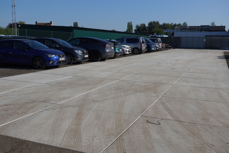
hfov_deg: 49.5
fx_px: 248
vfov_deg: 34.2
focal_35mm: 39
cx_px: 114
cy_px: 76
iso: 100
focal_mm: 26
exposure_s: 1/1250
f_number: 5
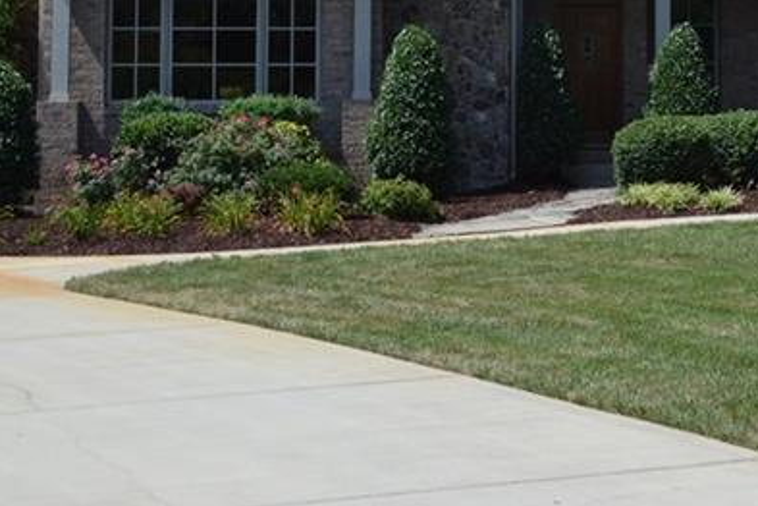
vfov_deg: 11.8
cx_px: 739
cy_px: -147
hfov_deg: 17.7
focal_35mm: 113
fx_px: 2385
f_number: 7.1
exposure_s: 1/200
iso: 100
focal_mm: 29
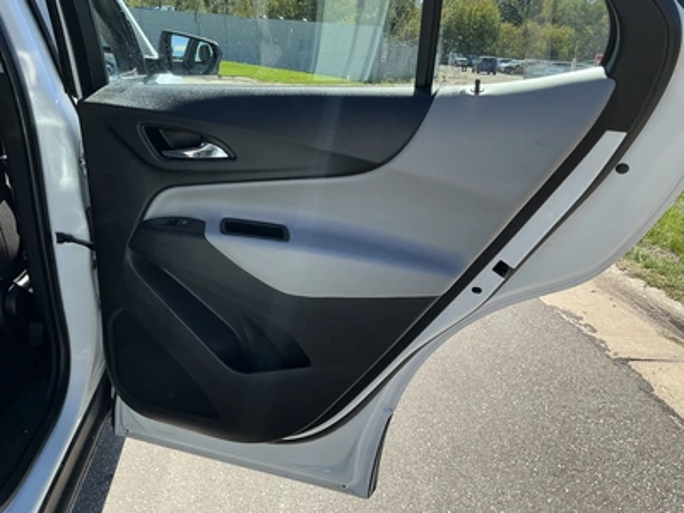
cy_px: 256
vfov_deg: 49.7
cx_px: 342
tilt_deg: -19.5
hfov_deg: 63.4
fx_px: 553
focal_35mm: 28
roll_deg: -6.1
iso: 25
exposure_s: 1/739
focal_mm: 3
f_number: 1.8
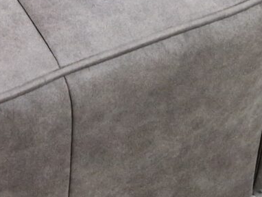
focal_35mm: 154
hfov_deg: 12.6
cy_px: -95
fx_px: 1166
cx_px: -19
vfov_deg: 9.4
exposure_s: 1/50
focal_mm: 5.4
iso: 640
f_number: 1.8
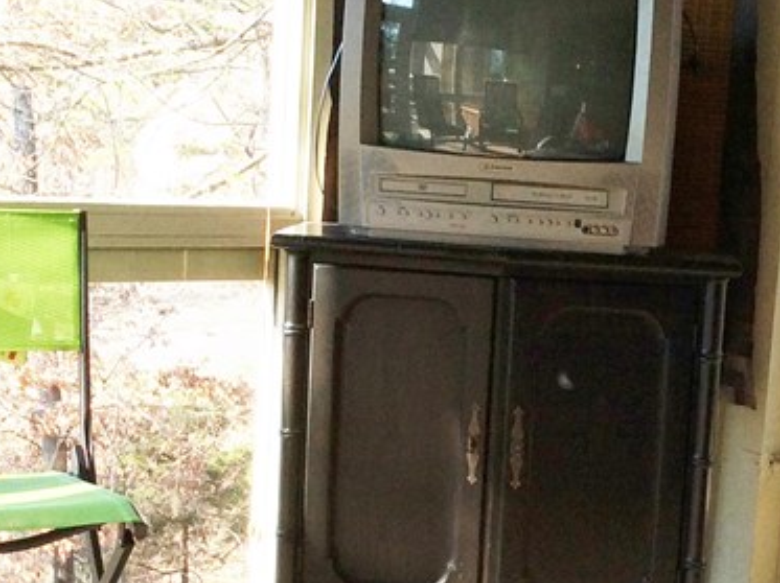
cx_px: 577
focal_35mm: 88
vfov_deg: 16.7
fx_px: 1981
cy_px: 420
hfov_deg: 22.1
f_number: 2.4
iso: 32
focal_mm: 3.3
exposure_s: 1/237
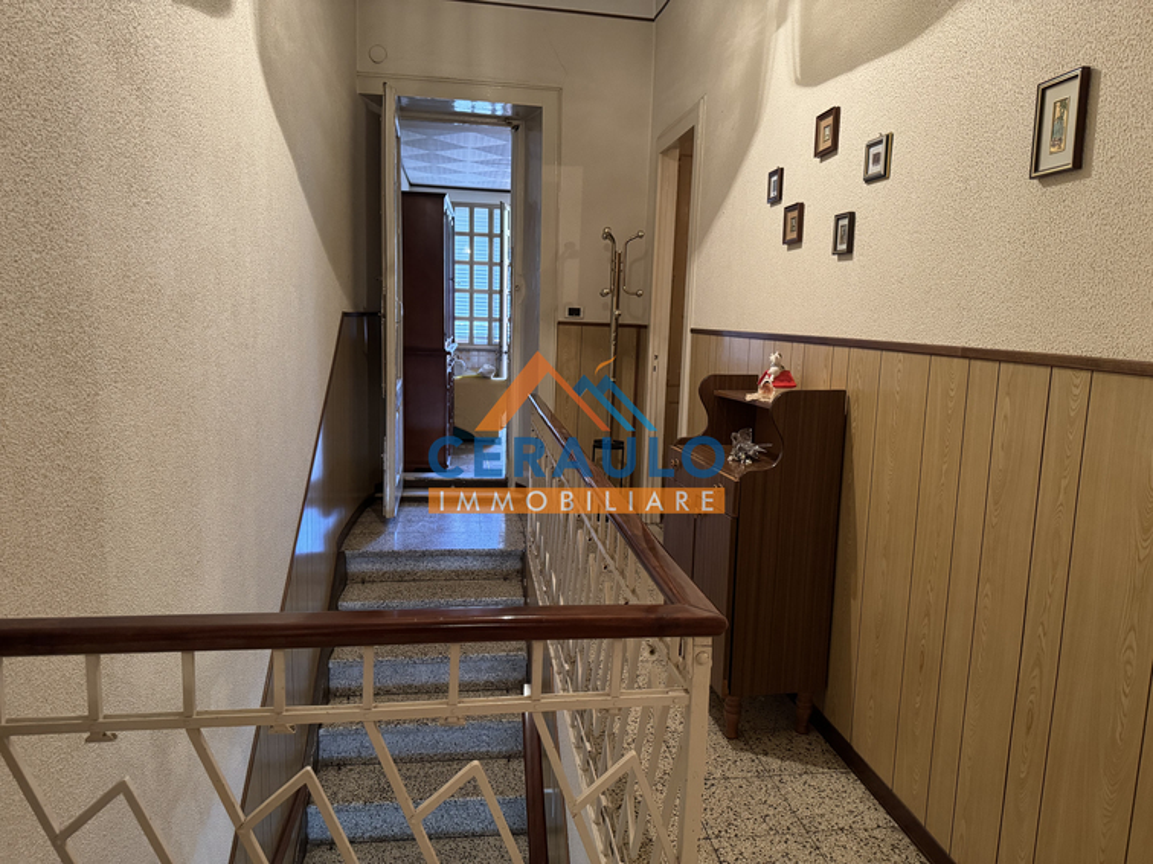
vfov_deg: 56.8
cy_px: 432
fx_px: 799
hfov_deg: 71.6
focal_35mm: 24
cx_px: 576
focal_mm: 6.76
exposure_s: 1/50
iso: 640
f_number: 1.78
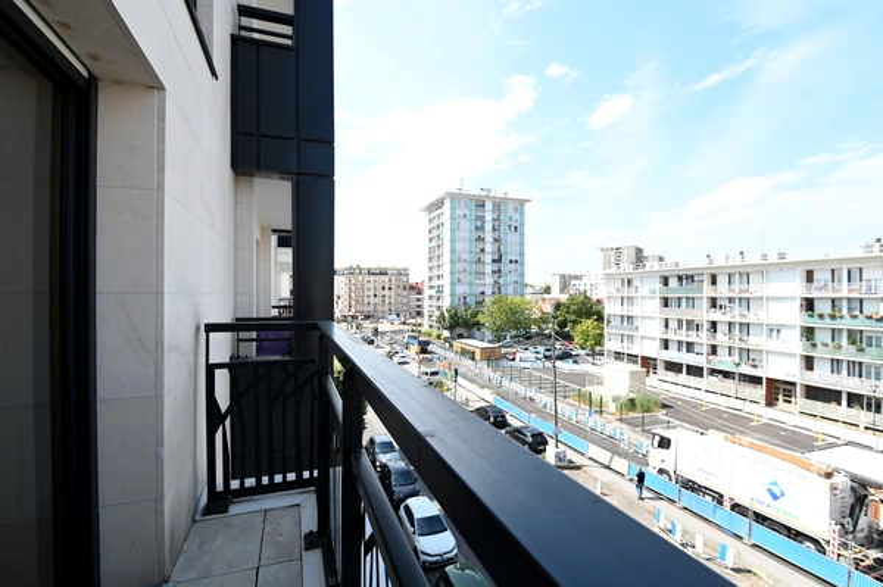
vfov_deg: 73.6
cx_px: 442
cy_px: 294
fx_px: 392
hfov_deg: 96.8
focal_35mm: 16
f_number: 11
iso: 400
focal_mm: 16
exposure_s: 1/200
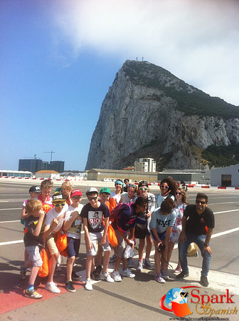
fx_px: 323
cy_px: 160
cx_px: 120
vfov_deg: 52.7
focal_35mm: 35
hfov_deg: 40.6
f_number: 2.8
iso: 80
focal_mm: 3.85
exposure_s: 1/1312
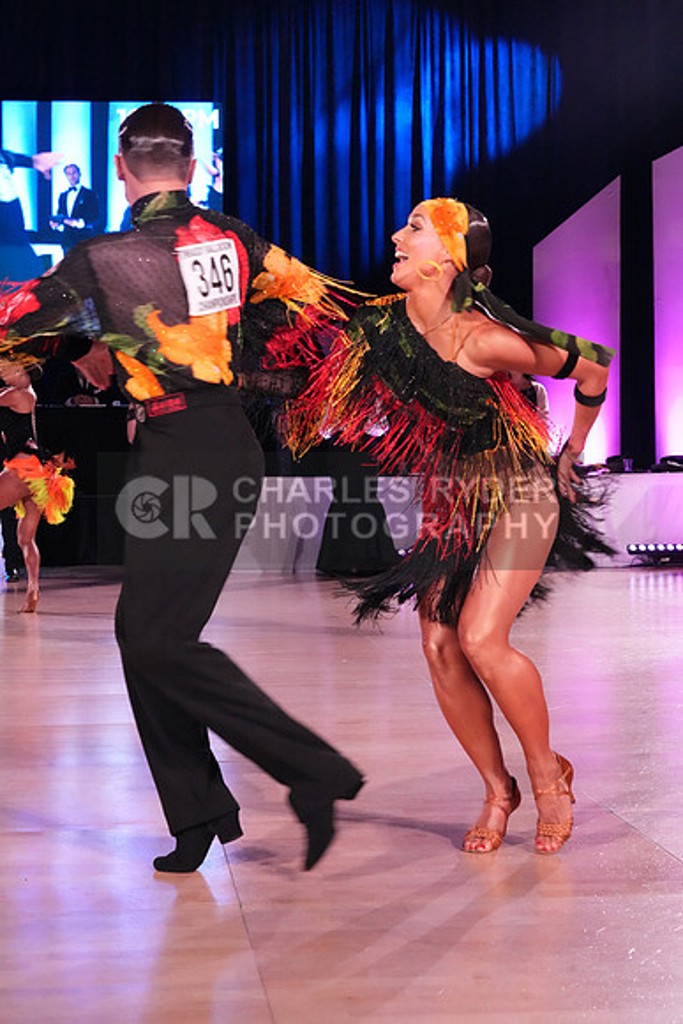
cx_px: 342
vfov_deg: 28.8
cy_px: 512
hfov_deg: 19.5
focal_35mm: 70
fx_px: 1991
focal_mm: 70
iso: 10000
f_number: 10
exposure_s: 1/200
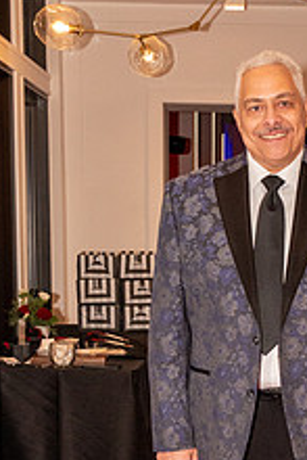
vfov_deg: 23.0
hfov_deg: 15.7
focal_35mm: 86
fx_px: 1098
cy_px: 414
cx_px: 282
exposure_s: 1/125
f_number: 9
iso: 2000
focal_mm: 28
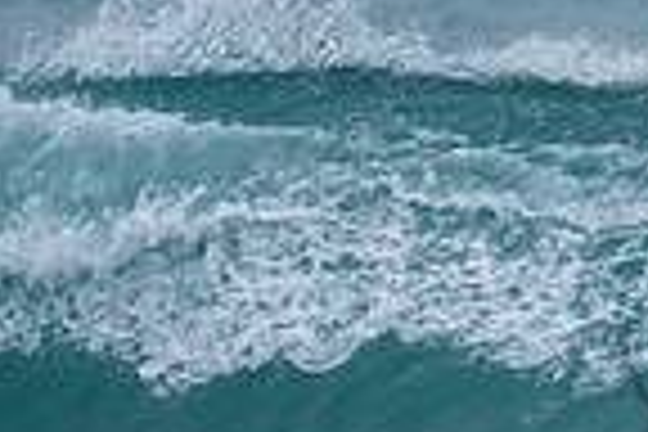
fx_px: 54392
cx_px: 1080
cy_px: 358
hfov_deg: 0.7
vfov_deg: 0.5
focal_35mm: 3022
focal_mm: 500
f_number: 5.6
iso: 360
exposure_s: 1/1250
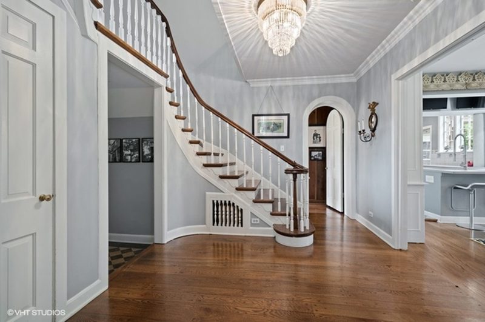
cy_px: 161
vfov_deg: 71.9
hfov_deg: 95.1
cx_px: 242
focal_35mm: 16
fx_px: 222
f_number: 8
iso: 200
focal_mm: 16.5
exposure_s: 1.5
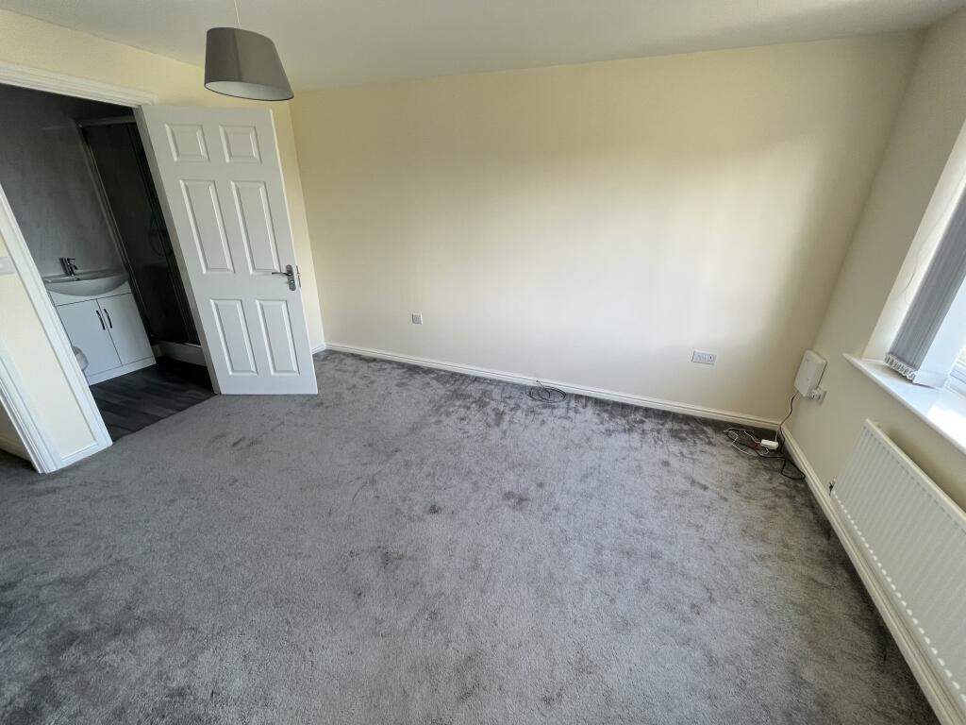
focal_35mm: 13
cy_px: 362
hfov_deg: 106.2
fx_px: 363
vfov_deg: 89.9
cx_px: 483
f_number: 1.8
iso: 160
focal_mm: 1.57
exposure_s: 1/99
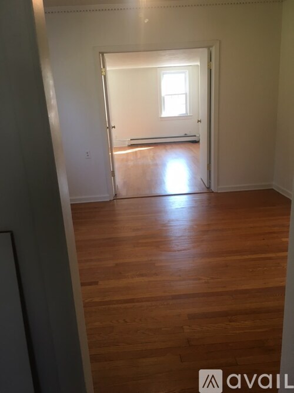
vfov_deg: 61.7
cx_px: 147
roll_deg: +3.0
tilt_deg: -17.1
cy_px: 196
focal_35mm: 29
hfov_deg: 48.2
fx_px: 329
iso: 25
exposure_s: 1/30
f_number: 2.2
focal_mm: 4.15
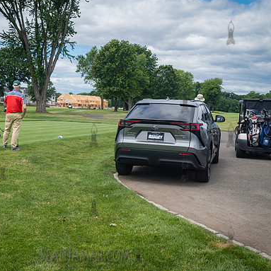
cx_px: 93
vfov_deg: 37.6
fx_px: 399
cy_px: 135
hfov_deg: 37.2
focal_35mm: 45
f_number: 5.6
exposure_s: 1/800
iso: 200
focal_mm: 35
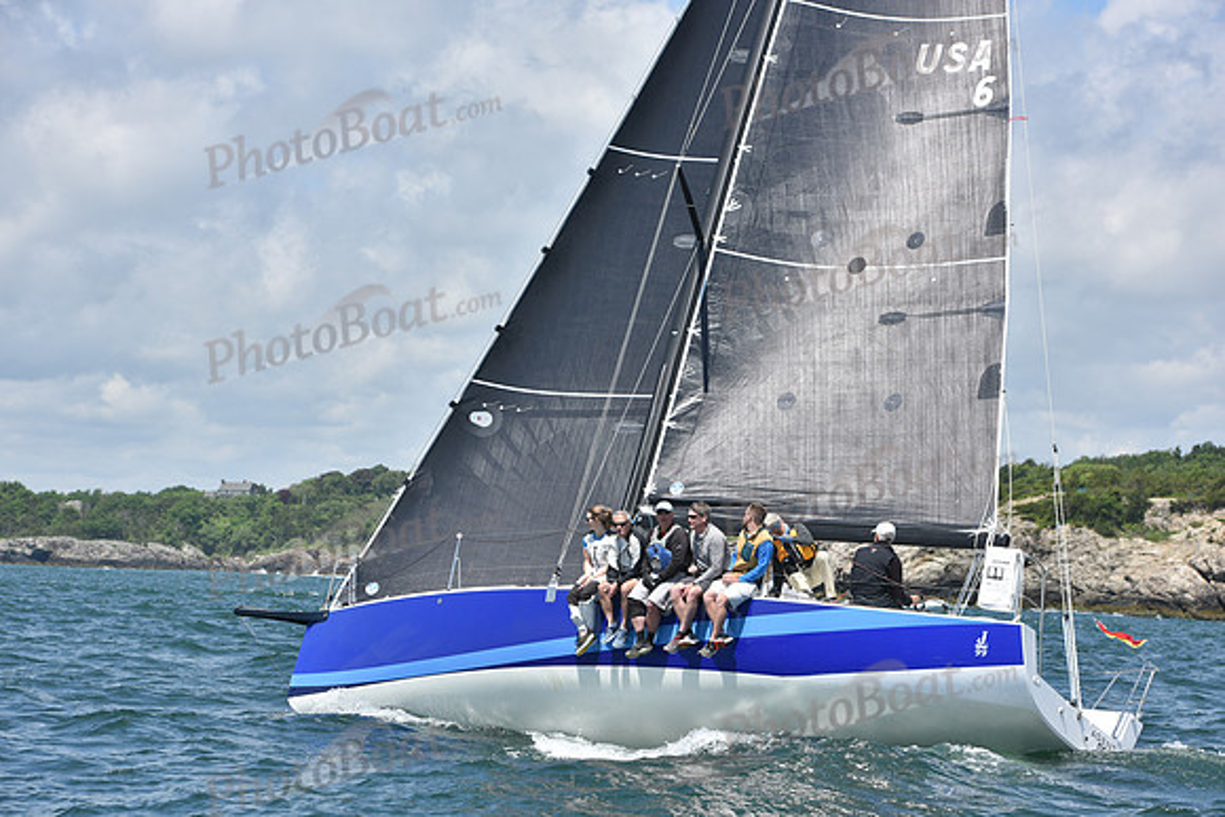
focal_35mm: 100
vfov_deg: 13.7
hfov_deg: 20.4
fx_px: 3403
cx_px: 612
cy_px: 408
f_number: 6.3
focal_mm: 100
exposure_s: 1/1250
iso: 250
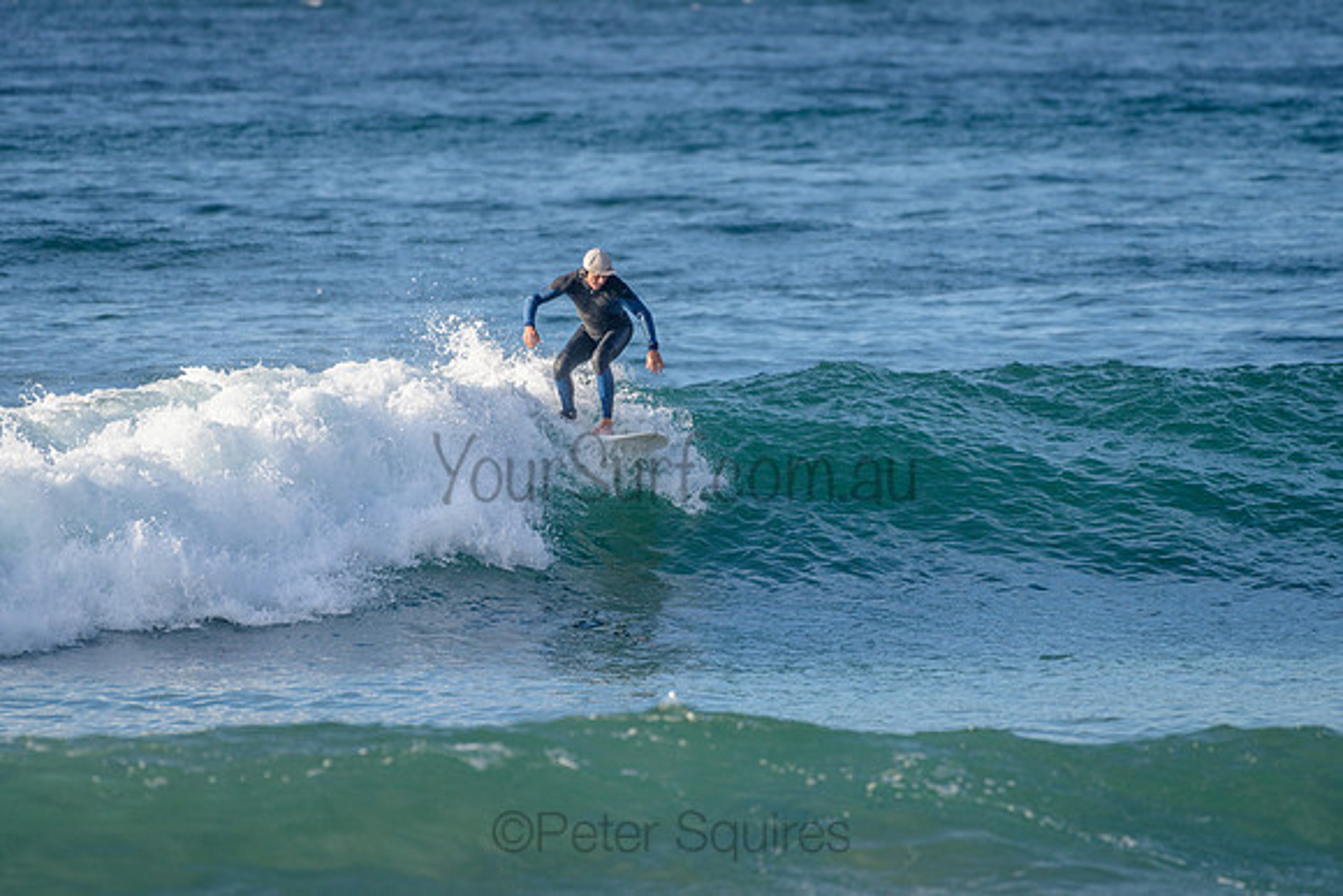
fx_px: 22871
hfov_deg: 3.4
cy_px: 459
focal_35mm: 613
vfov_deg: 2.2
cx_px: 688
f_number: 5.6
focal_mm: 500
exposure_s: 1/1250
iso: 220
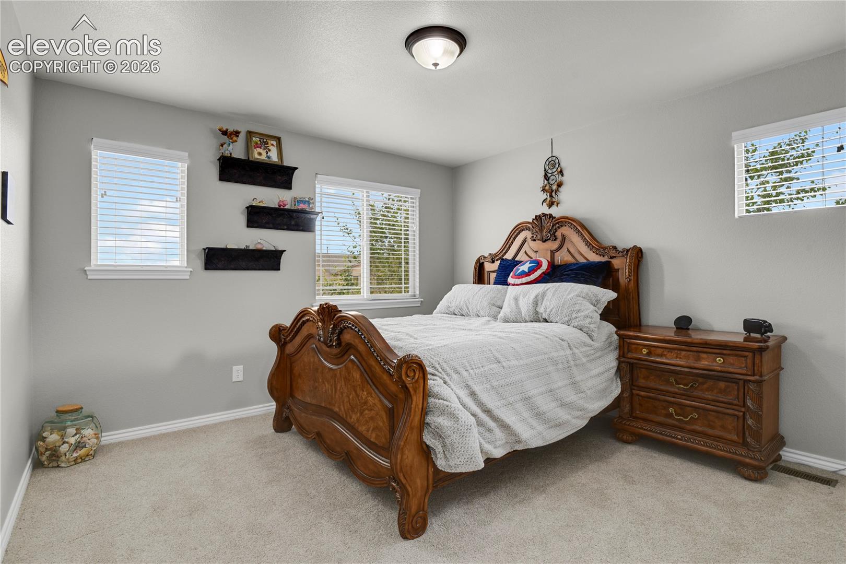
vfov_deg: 70.4
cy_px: 282
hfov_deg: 93.3
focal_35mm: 17
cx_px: 423
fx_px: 399
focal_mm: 17
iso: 1000
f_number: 8
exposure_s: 1/20
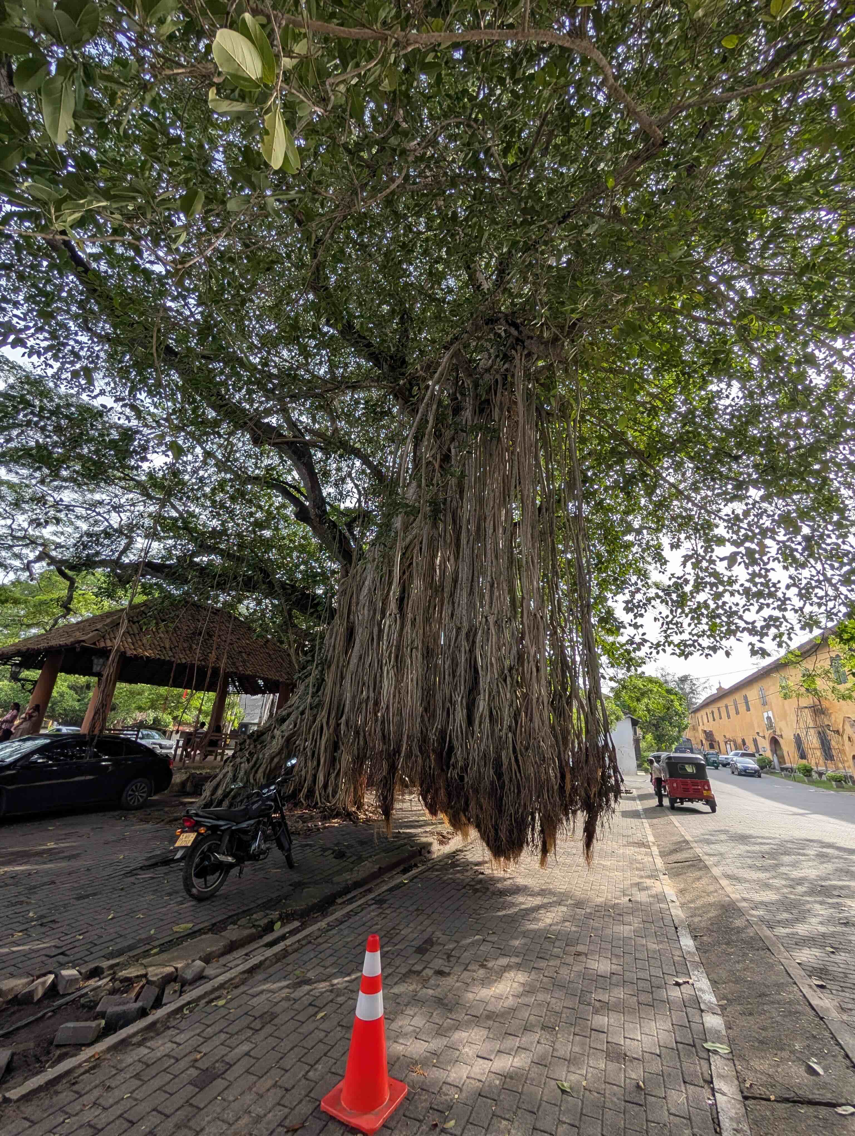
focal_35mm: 12
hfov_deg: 94.6
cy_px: 568
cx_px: 428
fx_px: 394
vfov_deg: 110.5
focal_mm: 2.02
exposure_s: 1/900
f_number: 1.7
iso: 48
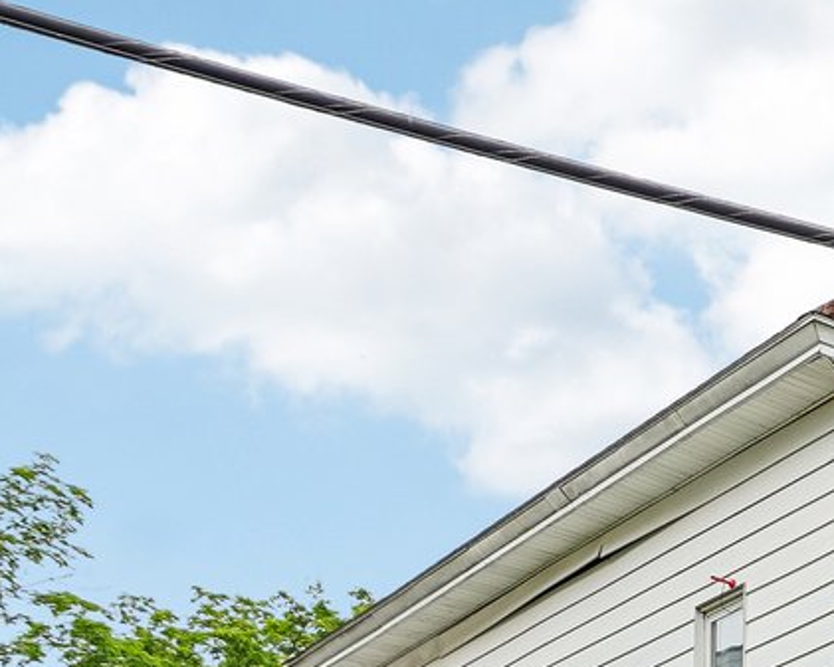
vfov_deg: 17.1
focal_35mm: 73
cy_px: 1218
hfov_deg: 16.2
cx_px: 1866
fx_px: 1802
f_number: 8
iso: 100
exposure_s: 1/30
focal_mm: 16
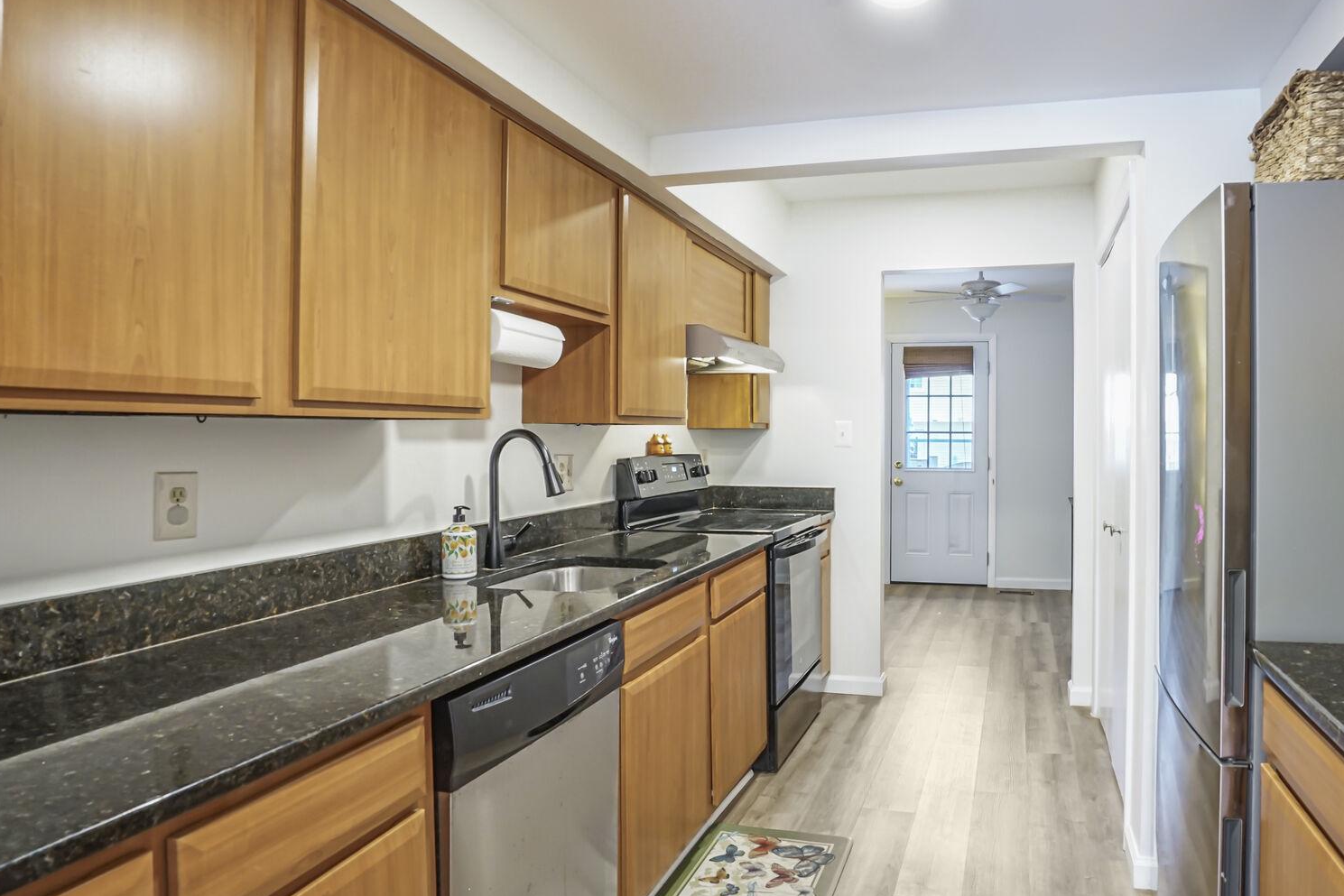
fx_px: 821
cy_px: 433
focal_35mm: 22
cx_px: 841
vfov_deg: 57.2
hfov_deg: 77.2
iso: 800
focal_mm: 16
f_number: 10
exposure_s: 1/2
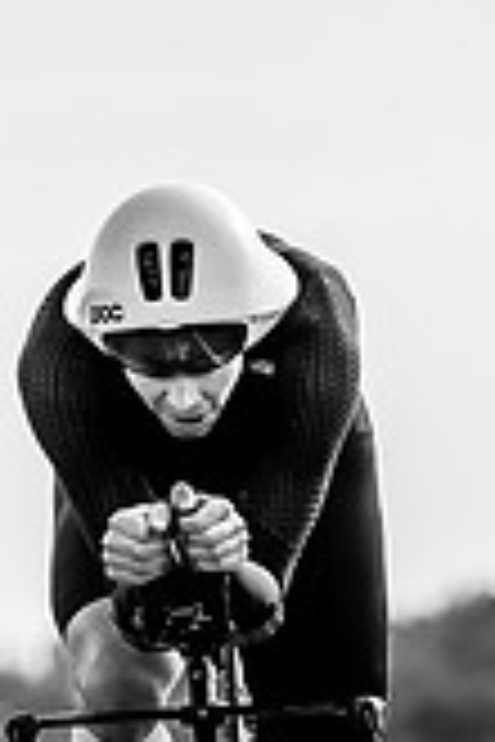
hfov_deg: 1.1
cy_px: 880
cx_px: -112
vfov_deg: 1.6
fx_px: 26749
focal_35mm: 1297
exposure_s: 1/1000
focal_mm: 178
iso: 160
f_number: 4
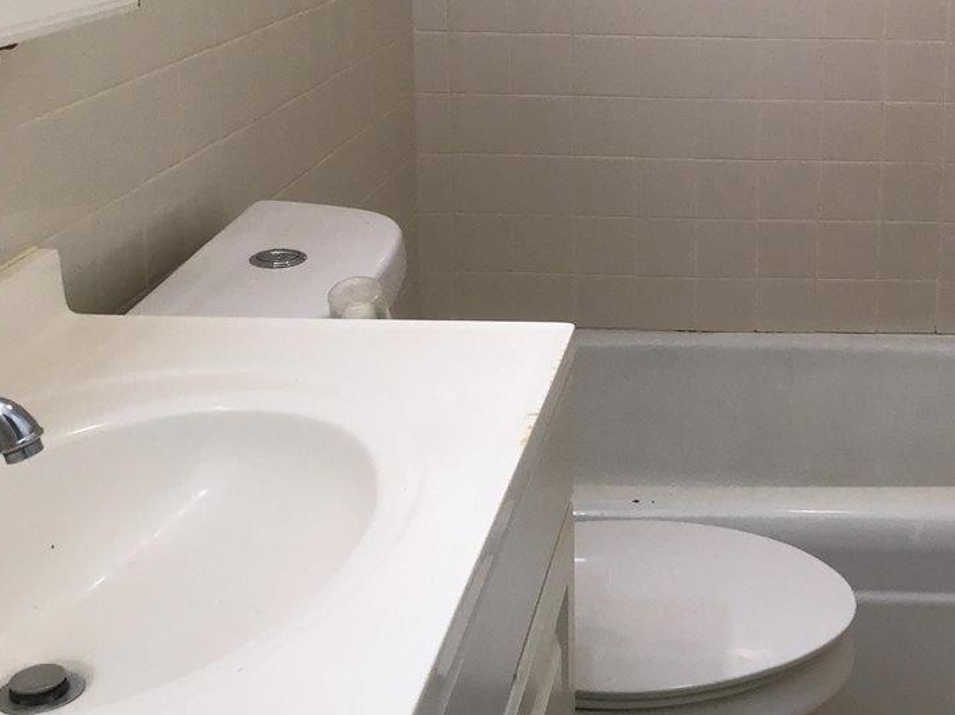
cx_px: 764
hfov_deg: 33.4
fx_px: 1544
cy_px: 123
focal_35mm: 56
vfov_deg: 25.5
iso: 64
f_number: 2.4
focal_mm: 3.3
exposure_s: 1/30
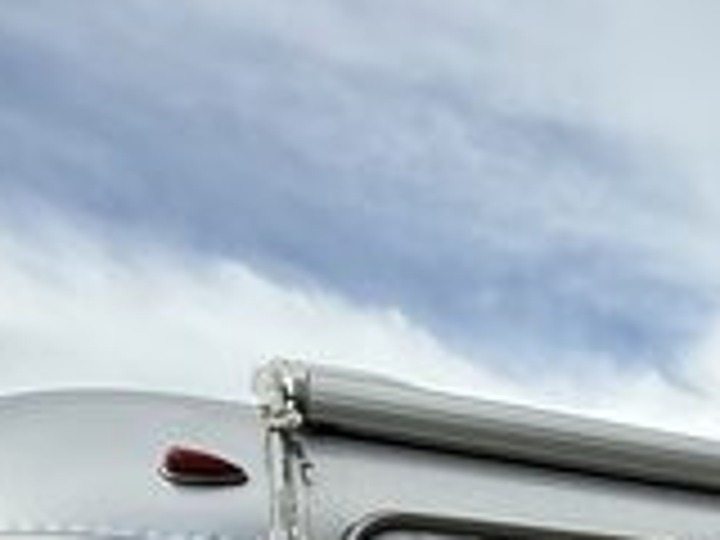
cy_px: 1017
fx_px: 1456
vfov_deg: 16.8
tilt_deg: -2.9
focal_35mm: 70
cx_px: 976
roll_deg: -0.9
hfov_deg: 23.9
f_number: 2.2
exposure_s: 1/1211
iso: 64
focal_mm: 2.22
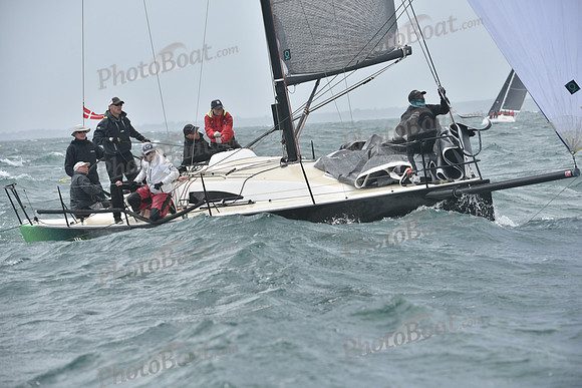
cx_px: 291
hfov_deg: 10.3
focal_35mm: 200
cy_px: 194
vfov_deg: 6.9
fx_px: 3234
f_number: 8
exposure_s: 1/1000
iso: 320
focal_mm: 200
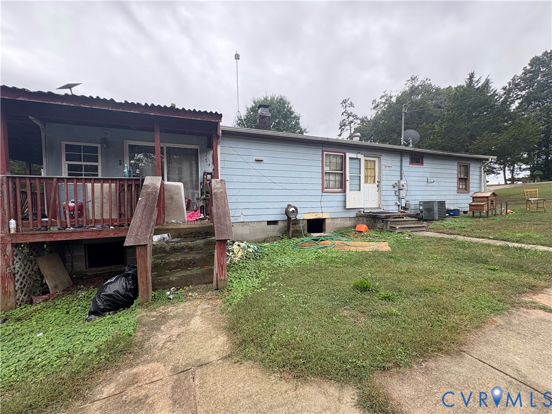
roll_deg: +0.9
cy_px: 207
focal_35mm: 14
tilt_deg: -1.5
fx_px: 223
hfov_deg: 102.1
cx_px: 276
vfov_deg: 85.7
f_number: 2.2
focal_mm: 2.22
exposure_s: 1/157
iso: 50
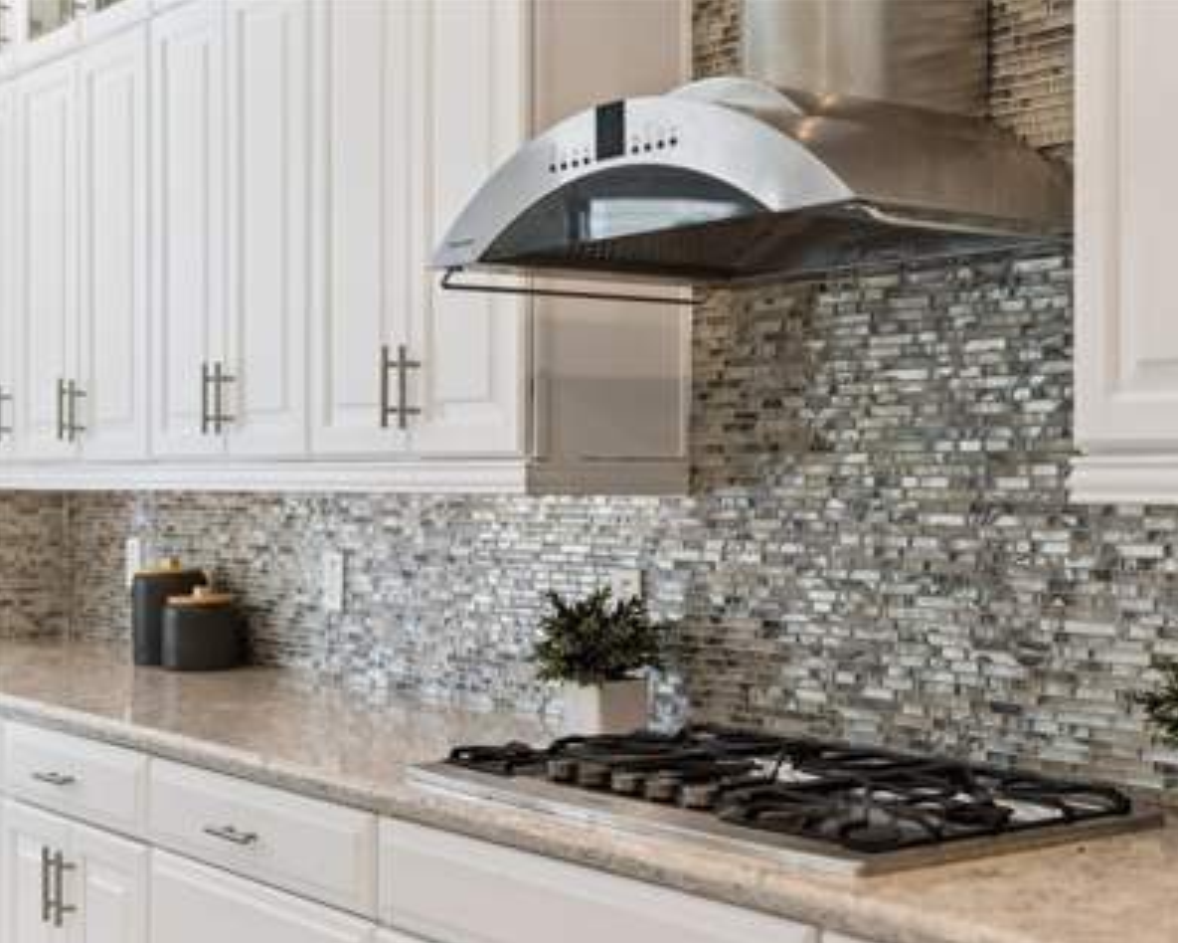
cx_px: 707
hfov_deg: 32.9
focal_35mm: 57
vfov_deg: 26.7
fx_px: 1987
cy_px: 473
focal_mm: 50
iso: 250
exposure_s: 1/200
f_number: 2.8
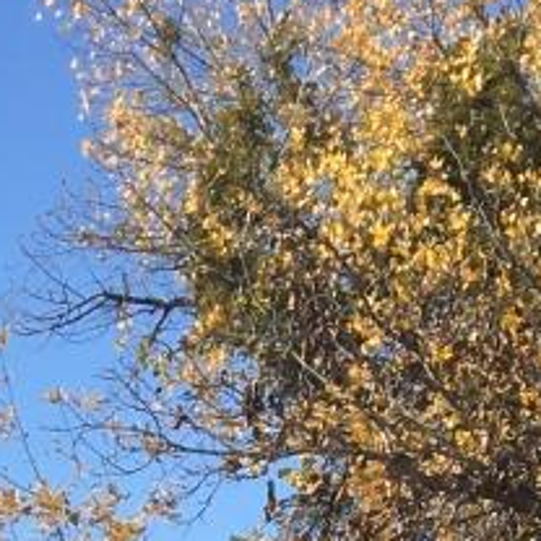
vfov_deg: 8.5
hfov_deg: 9.0
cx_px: -455
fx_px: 3271
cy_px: 1343
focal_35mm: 185
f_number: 2.2
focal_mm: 4.15
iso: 25
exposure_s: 1/1099
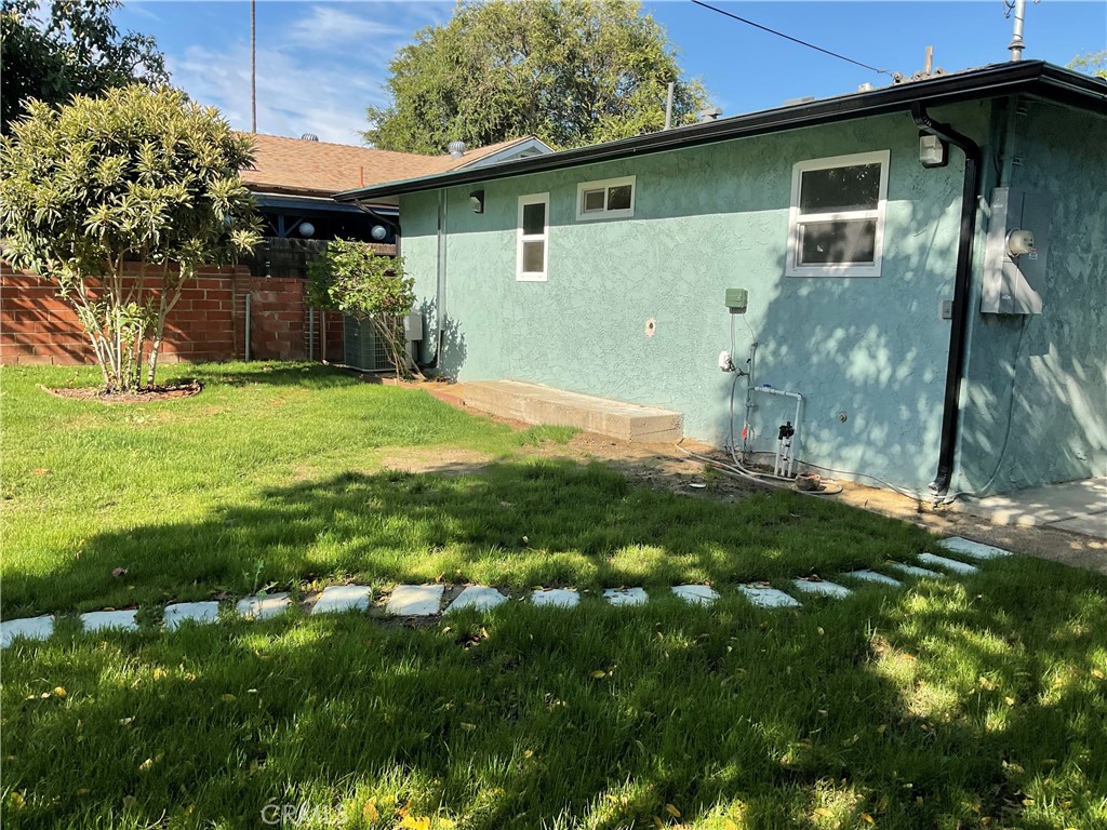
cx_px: 554
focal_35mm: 29
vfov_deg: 48.2
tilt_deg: -6.7
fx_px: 927
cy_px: 415
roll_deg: -1.1
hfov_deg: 61.7
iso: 16
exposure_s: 1/1098
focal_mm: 3
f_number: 1.8
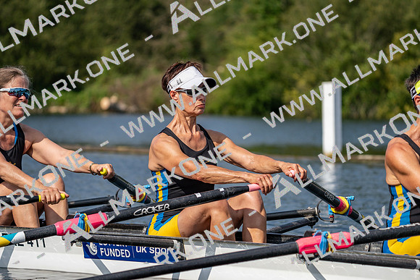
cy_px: 140
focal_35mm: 216
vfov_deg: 6.4
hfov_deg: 9.5
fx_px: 2520
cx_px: 210
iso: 160
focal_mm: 216
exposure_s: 1/1600
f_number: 5.6
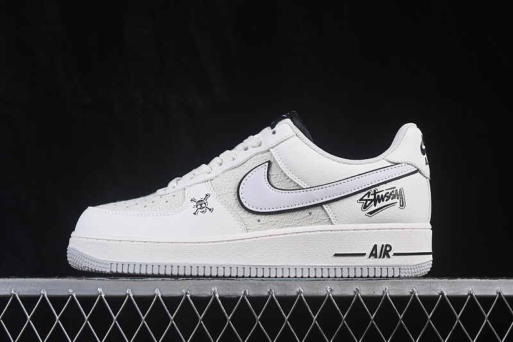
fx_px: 1068
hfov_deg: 27.0
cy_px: 171
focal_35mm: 75
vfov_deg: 18.2
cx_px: 256
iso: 160
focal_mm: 50
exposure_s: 1/80
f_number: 8
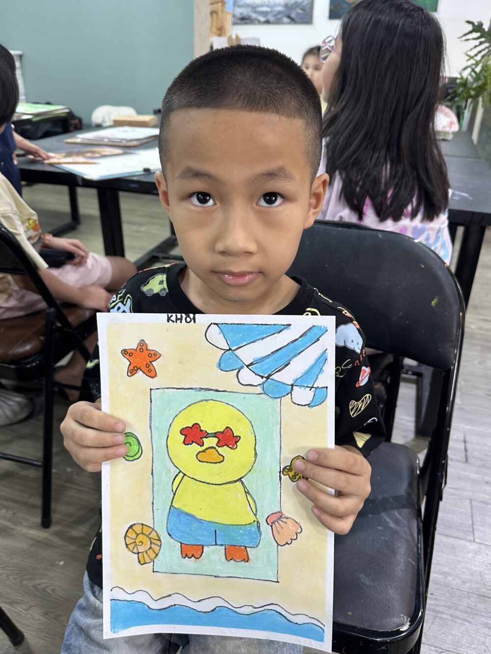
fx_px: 454
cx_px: 246
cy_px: 327
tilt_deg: -27.4
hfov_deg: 56.8
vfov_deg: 71.6
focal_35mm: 24
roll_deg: -1.8
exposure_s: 1/100
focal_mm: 6.86
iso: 200
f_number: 1.78
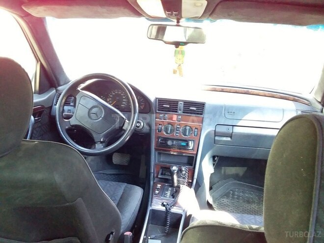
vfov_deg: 45.4
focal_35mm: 31
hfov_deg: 58.4
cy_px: 122
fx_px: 290
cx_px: 162
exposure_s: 1/25
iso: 250
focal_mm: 3.3
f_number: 2.2
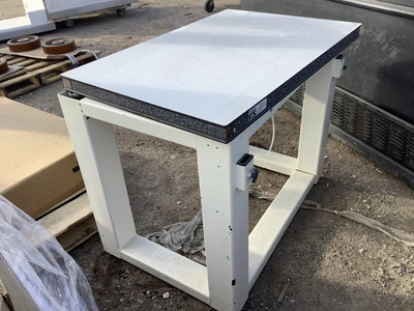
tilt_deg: -32.3
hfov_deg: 58.4
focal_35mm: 31
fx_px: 371
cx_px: 207
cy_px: 156
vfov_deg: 45.4
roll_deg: +4.8
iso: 25
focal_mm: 3.3
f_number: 2.4
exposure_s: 1/590
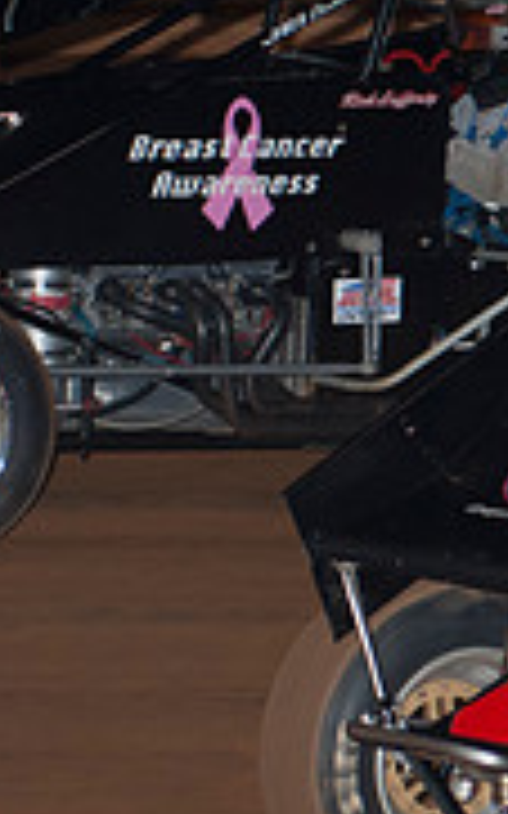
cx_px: 1137
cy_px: 292
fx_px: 8690
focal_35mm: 392
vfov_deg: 5.4
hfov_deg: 3.3
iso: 200
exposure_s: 1/400
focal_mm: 80
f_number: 4
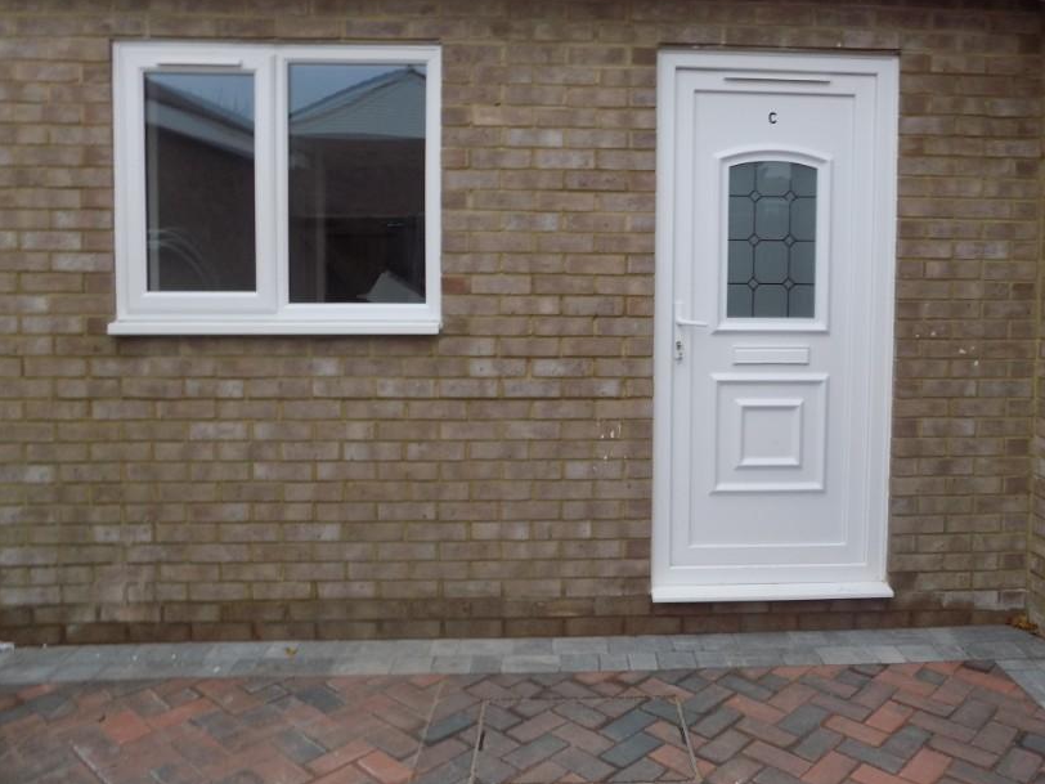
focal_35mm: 29
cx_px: 614
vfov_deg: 47.9
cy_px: 314
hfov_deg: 61.3
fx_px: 875
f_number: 3.1
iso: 125
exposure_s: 1/30
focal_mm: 4
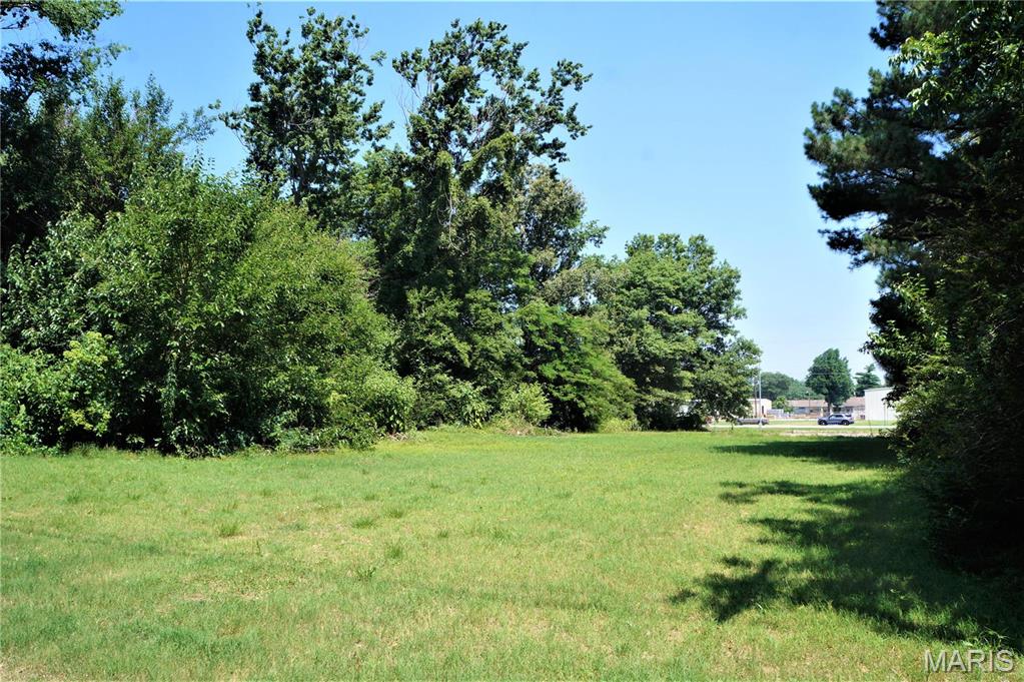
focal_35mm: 27
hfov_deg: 67.4
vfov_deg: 47.9
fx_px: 768
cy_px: 341
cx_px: 512
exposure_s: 1/100
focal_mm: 18
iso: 100
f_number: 11
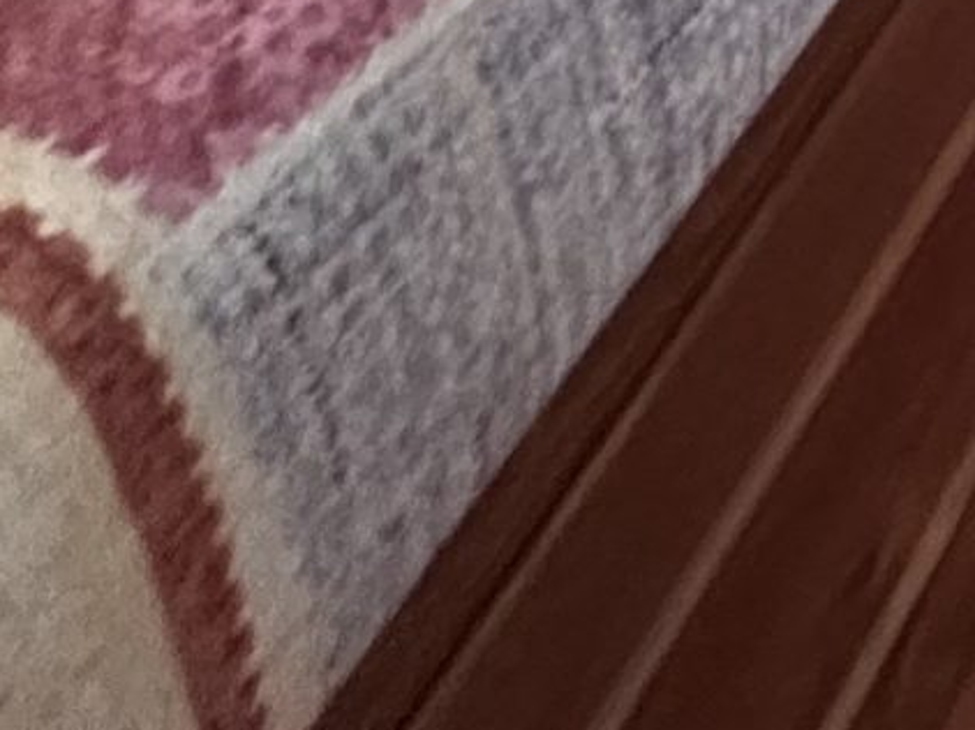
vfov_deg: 10.5
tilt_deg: -16.6
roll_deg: +0.6
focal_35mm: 85
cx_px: 2195
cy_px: -1582
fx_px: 2393
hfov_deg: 15.5
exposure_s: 1/50
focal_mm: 2.22
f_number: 2.2
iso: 500
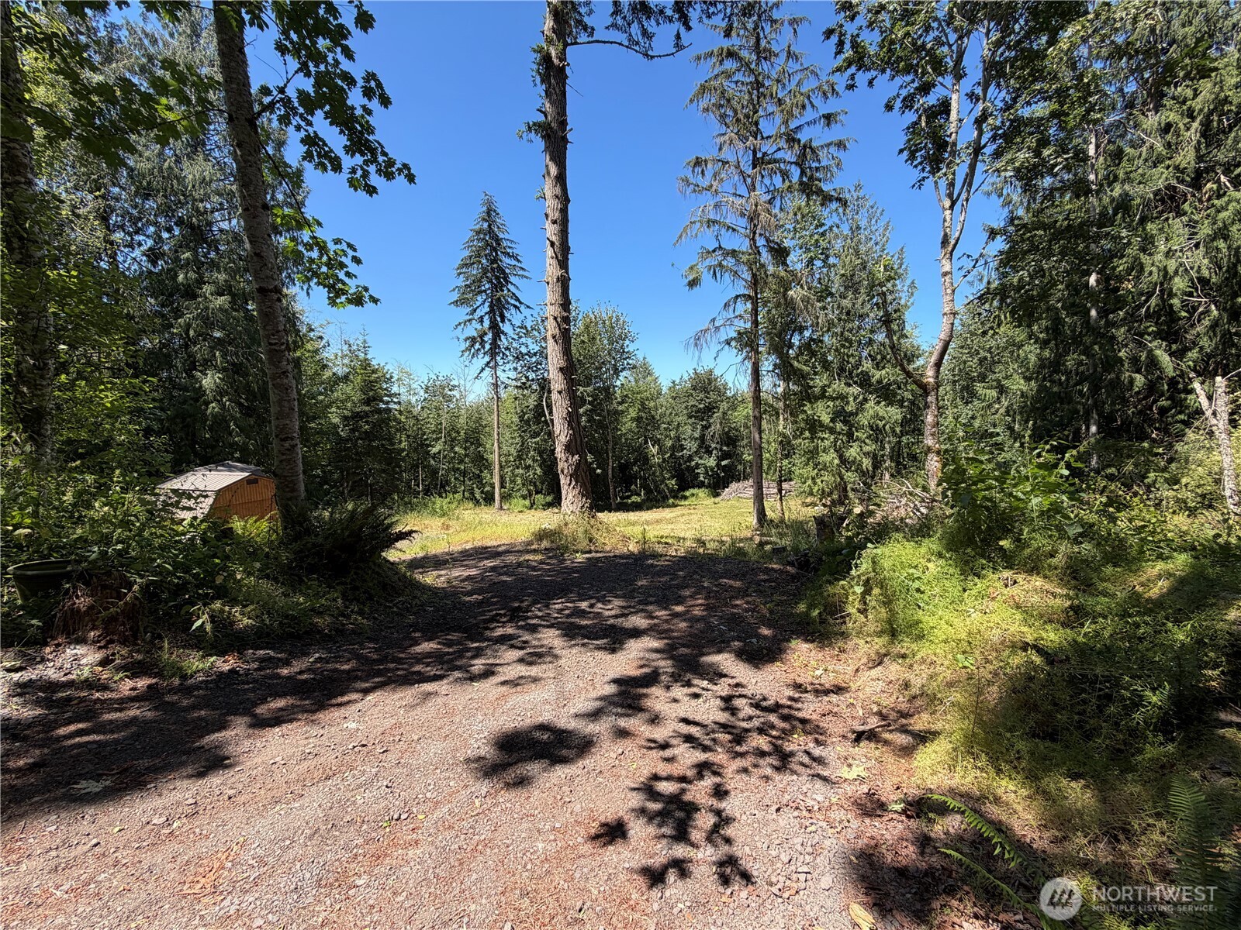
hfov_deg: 102.1
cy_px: 465
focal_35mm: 14
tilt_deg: -5.5
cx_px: 620
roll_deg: +1.1
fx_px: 502
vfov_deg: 85.7
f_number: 2.2
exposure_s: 1/590
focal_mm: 2.22
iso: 40
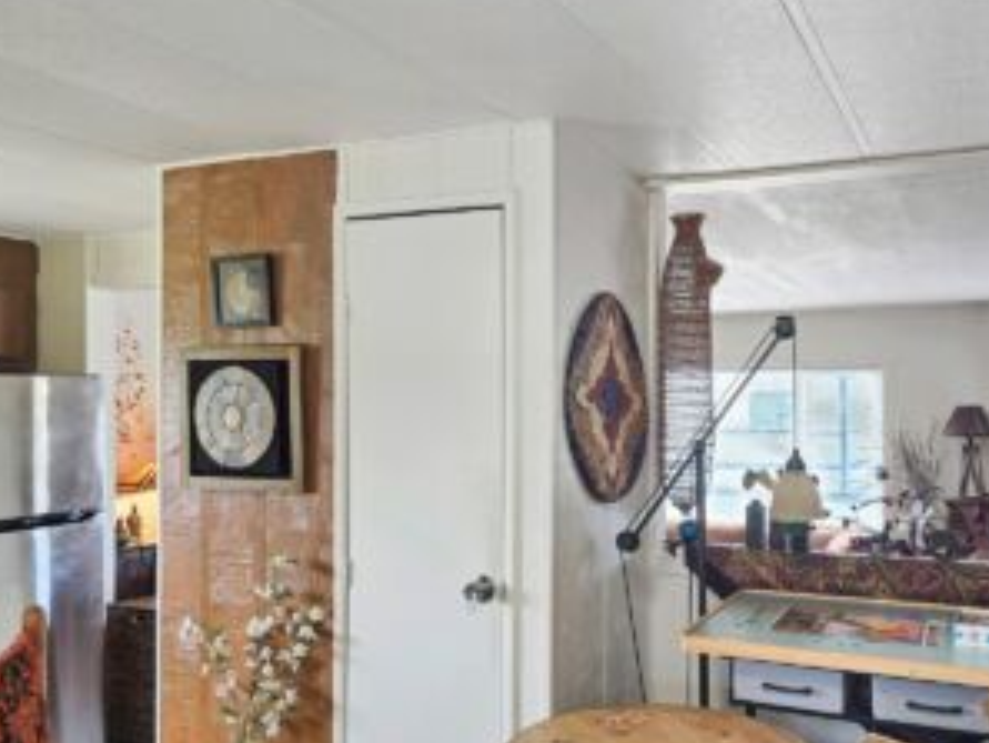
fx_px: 886
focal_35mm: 31
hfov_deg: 57.3
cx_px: 643
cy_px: 400
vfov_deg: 45.4
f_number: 1.7
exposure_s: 1/120
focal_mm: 6.3
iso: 80
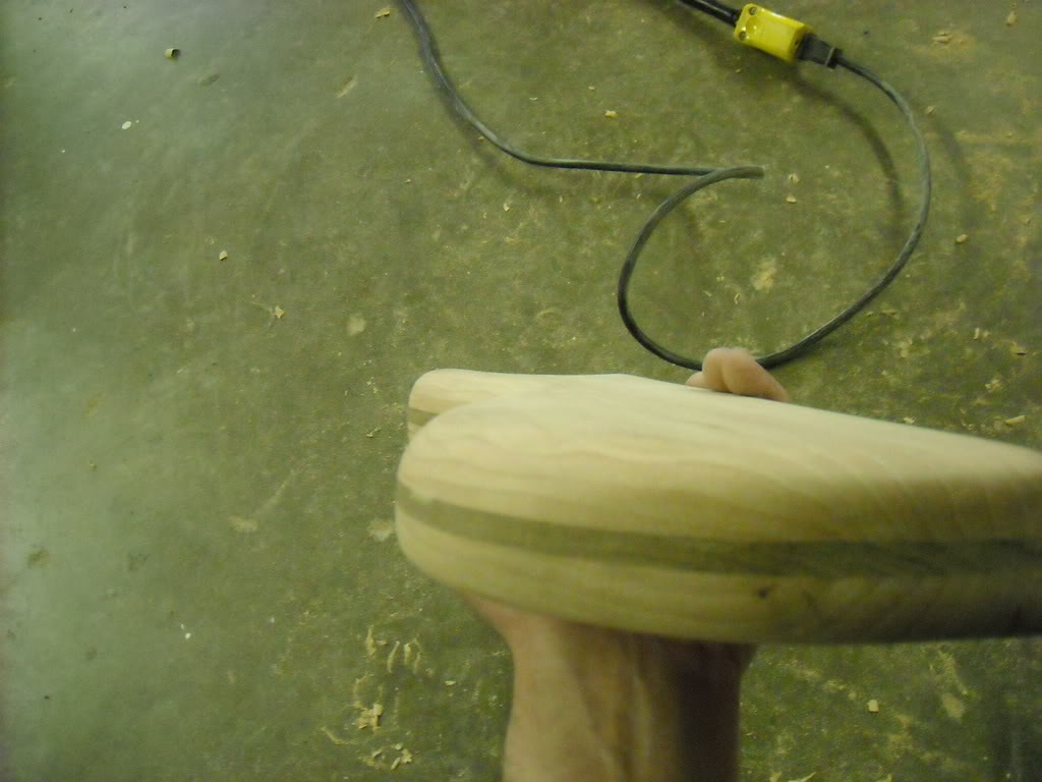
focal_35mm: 35
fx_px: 1054
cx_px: 521
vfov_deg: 40.7
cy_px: 391
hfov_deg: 52.6
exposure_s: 1/42
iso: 800
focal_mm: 5.7
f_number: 2.8
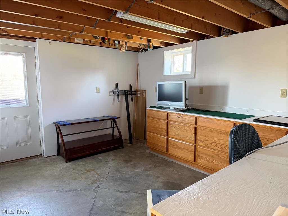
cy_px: 108
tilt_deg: -6.2
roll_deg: +0.7
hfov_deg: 71.6
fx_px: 200
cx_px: 144
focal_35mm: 24
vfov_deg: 56.8
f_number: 1.78
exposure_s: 1/60
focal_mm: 6.76
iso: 800
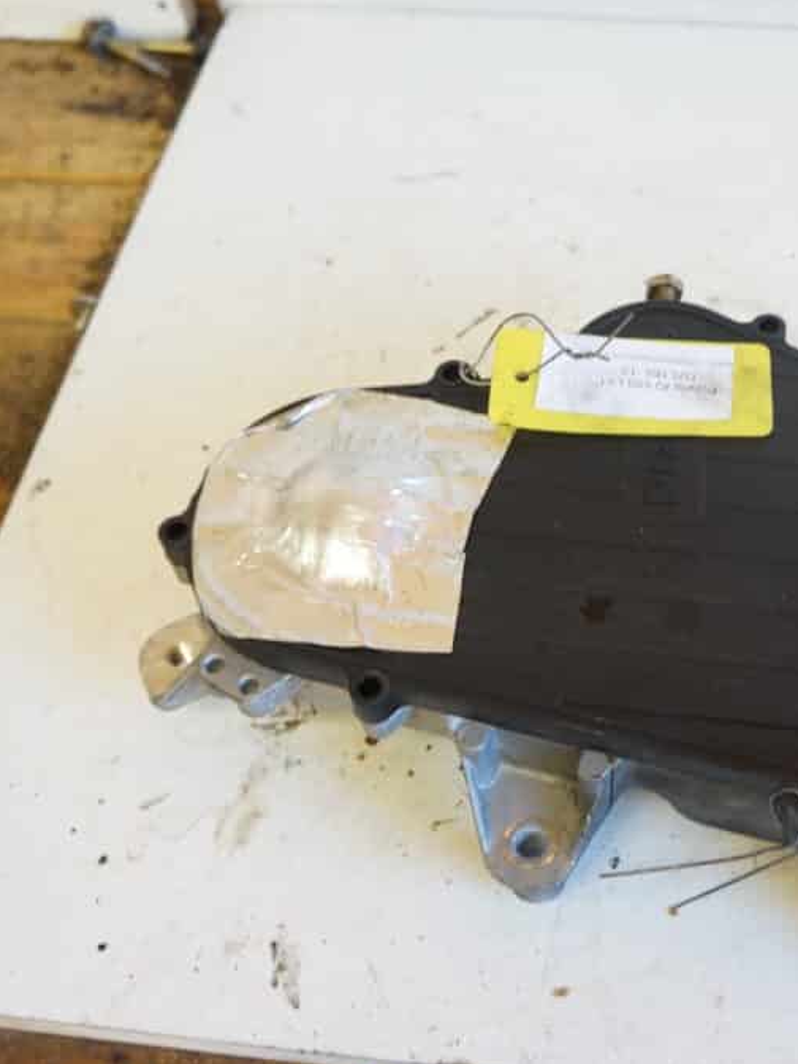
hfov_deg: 33.6
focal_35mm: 42
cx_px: 630
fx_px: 1283
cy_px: 536
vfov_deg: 45.1
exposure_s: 1/60
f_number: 3.5
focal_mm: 19
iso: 640
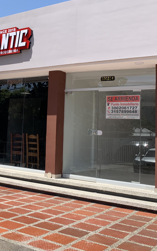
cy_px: 105
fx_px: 315
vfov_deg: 43.3
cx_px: -4
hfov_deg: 26.3
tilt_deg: +4.9
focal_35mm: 46
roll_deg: -3.2
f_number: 1.8
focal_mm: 4.25
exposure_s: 1/2033
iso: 25
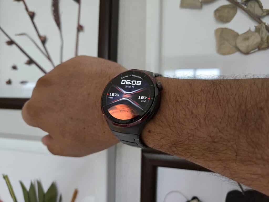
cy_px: 101
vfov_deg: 58.9
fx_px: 179
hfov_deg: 73.9
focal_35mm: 23
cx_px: 134
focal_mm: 6.3
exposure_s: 1/60
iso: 800
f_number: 1.7
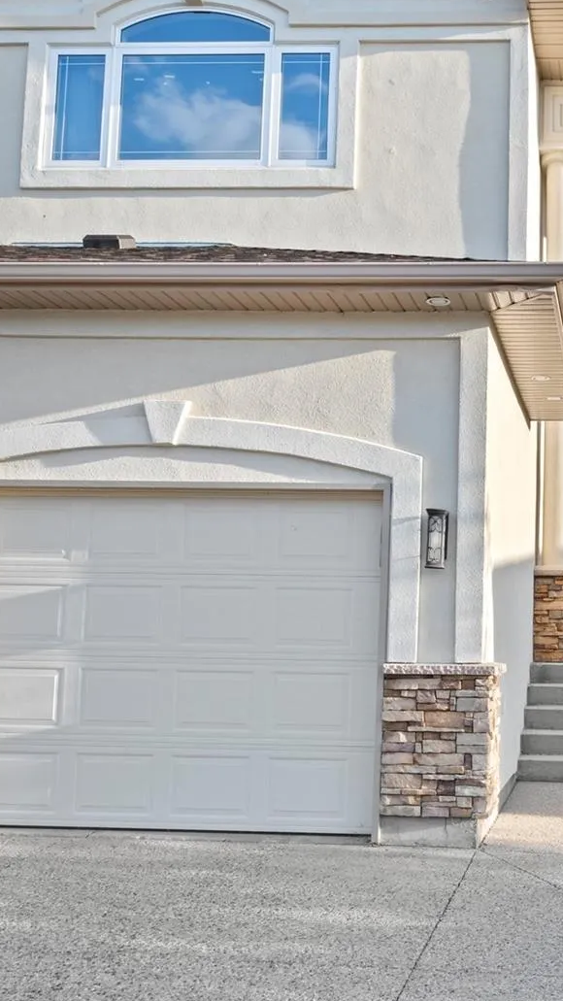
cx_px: 582
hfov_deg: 28.3
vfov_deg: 51.6
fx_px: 1035
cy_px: 504
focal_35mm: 39
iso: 100
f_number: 10
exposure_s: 1/25
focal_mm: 16
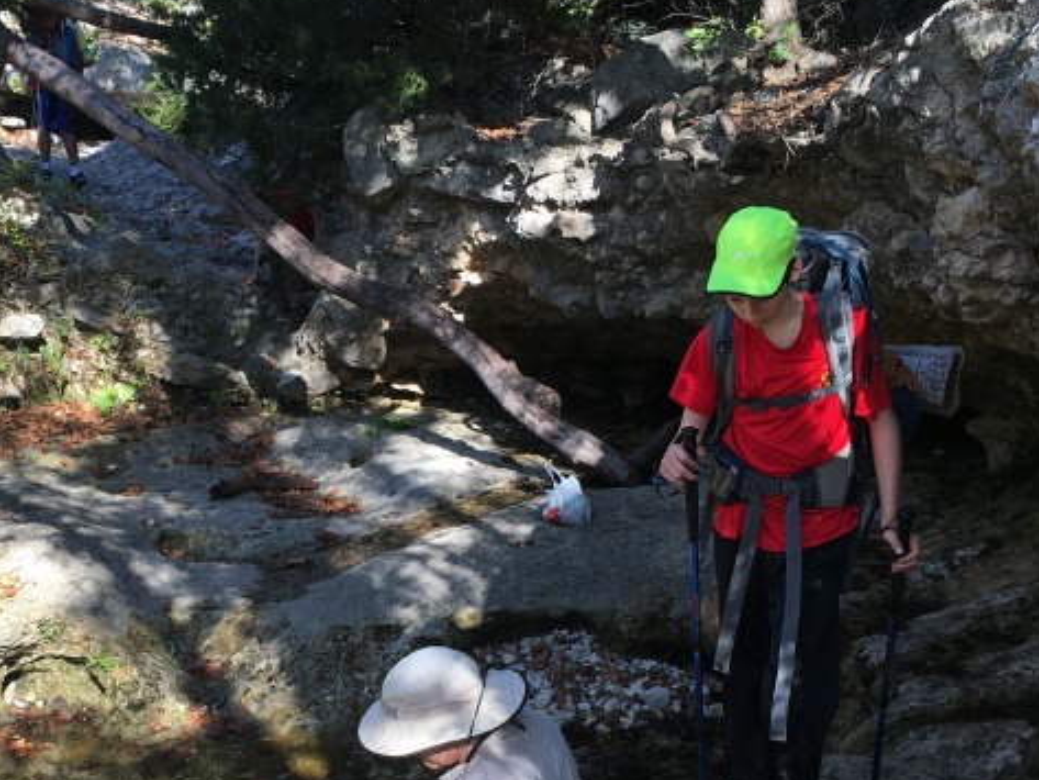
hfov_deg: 38.5
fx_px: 1471
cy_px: 538
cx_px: 347
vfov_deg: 29.4
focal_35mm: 49
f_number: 2.2
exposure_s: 1/186
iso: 25
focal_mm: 4.15
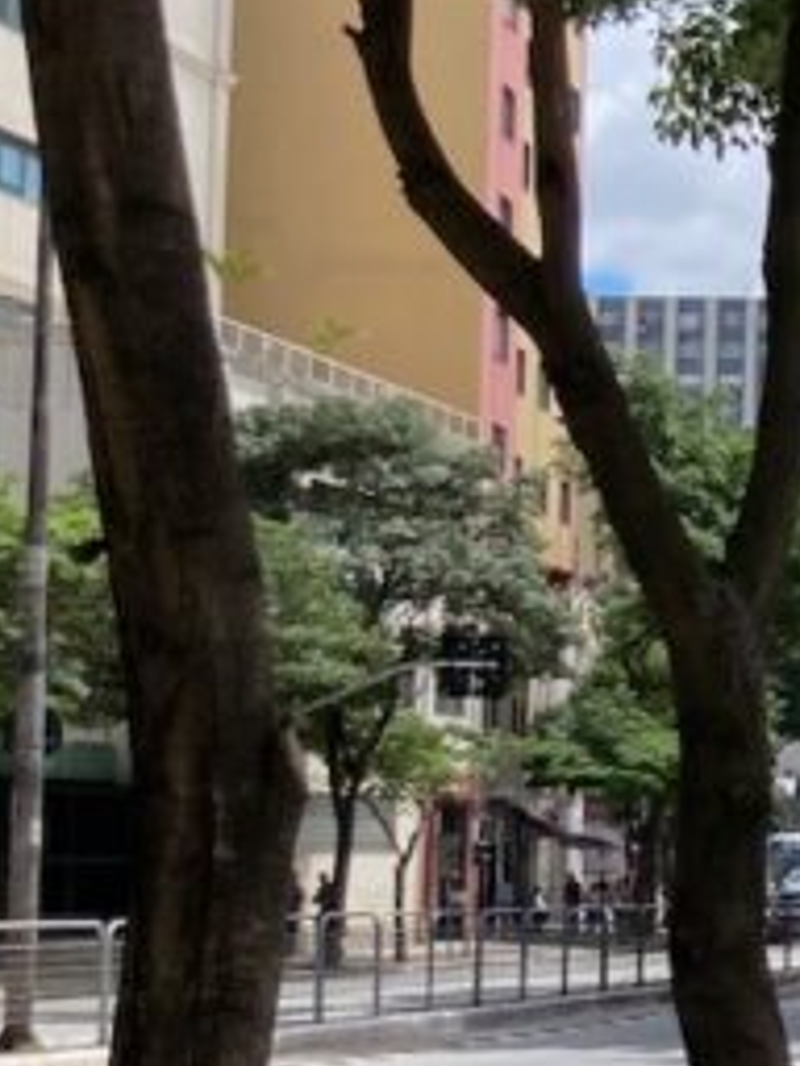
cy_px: 616
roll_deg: -2.0
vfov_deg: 17.6
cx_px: 1446
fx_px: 3451
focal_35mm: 112
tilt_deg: +4.2
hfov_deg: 12.1
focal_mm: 3.99
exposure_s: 1/979
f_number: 1.8
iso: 20
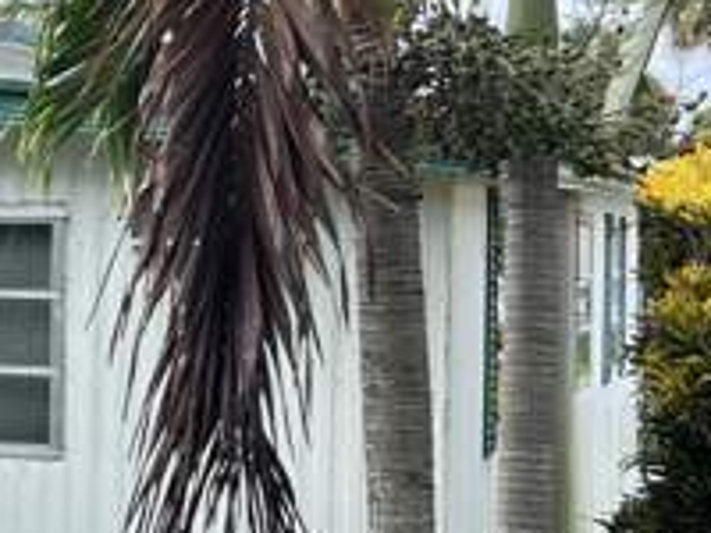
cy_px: 259
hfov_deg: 16.9
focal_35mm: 104
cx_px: -402
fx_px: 2136
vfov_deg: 14.2
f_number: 1.5
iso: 50
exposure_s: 1/733
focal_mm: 5.7
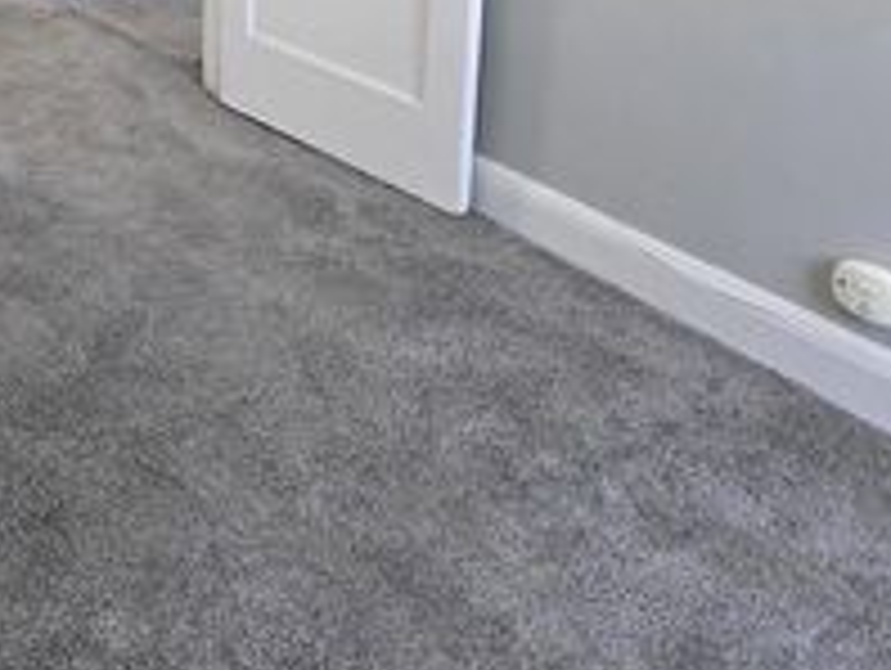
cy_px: -38
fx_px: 1495
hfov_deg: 31.5
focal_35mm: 58
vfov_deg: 23.9
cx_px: 72
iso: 500
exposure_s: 1/120
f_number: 1.7
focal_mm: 6.3
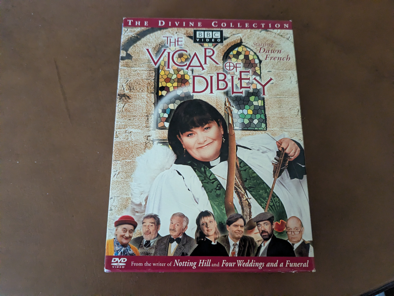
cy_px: 148
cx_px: 197
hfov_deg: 65.3
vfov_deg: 51.4
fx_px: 307
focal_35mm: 27
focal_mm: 4.38
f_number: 1.73
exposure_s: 1/121
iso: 1561
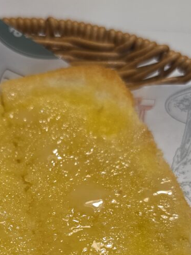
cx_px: 48
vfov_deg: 38.2
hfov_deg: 29.8
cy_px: 204
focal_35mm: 48
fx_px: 353
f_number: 1.4
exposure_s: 1/100
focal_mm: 6.5
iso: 100
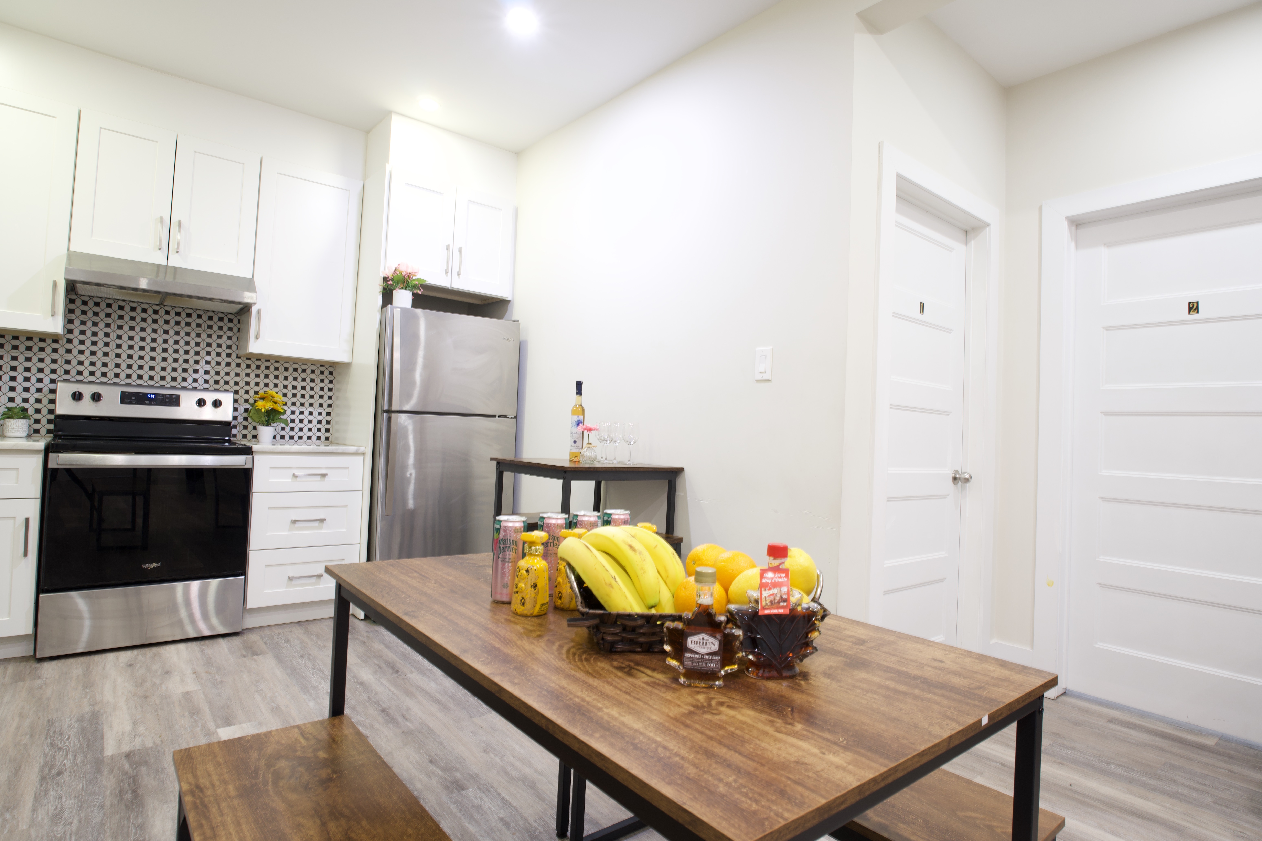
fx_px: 631
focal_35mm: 18
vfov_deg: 67.4
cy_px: 420
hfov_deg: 90.0
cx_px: 631
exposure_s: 1.5
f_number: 8
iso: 100
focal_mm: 12
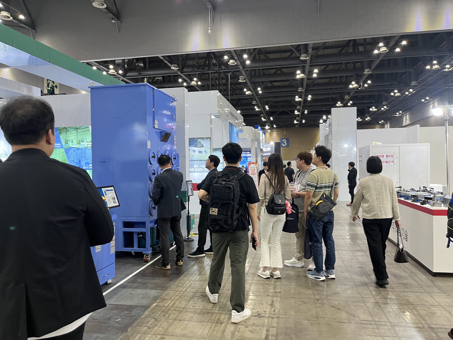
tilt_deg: +3.1
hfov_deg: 67.3
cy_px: 170
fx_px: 340
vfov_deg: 53.1
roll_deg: -2.3
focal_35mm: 26
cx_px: 226
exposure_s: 1/60
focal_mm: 5.1
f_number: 1.6
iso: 125
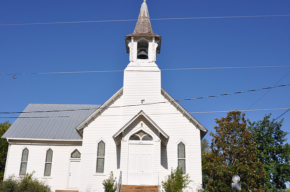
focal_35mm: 36
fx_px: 290
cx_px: 145
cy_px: 96
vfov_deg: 36.8
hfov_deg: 53.2
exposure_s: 1/500
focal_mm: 24
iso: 200
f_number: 11
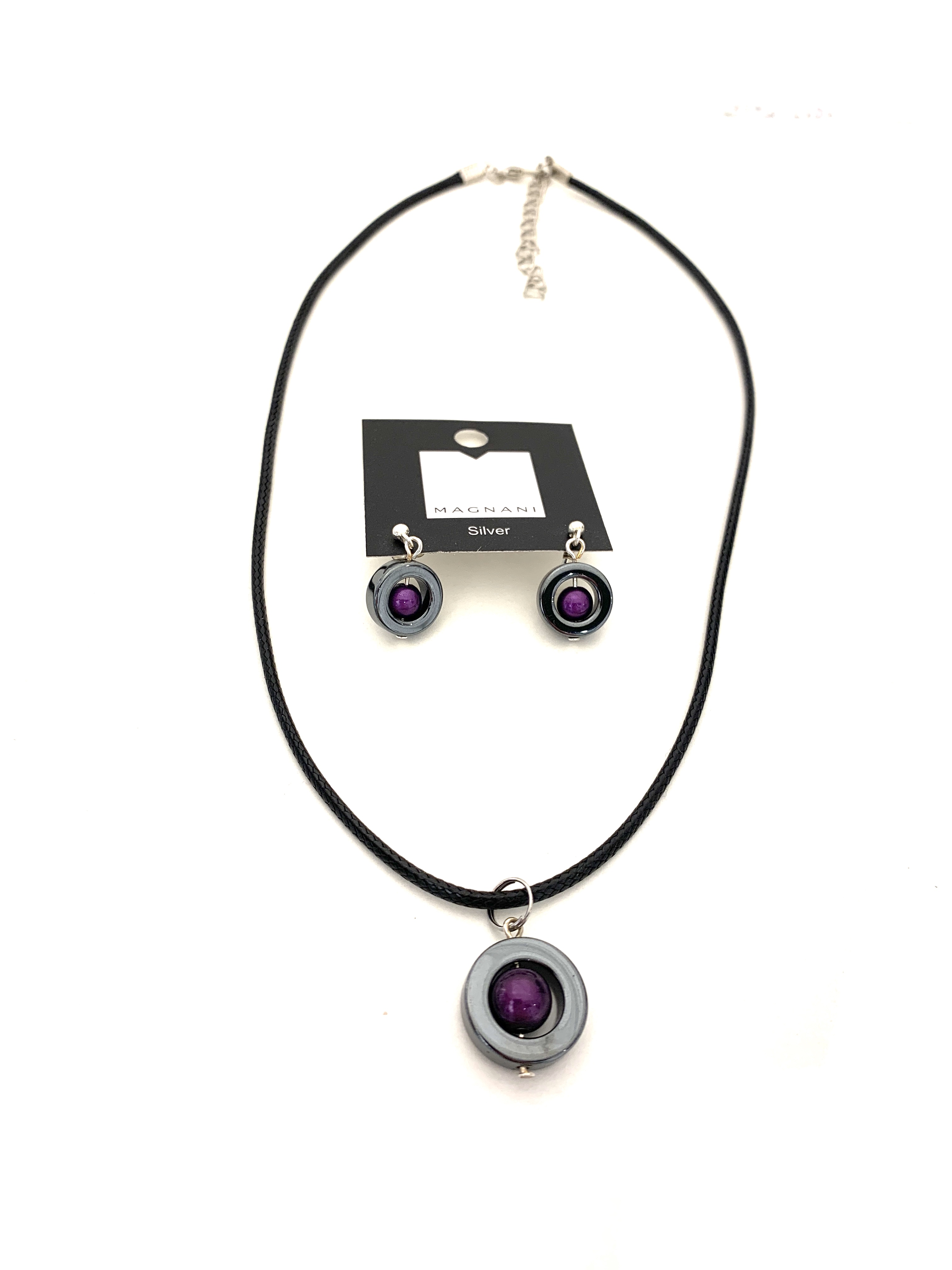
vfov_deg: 67.3
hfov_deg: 53.1
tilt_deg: -55.6
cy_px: 635
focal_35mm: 26
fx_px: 953
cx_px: 476
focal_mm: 4.25
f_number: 1.8
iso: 40
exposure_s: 1/100
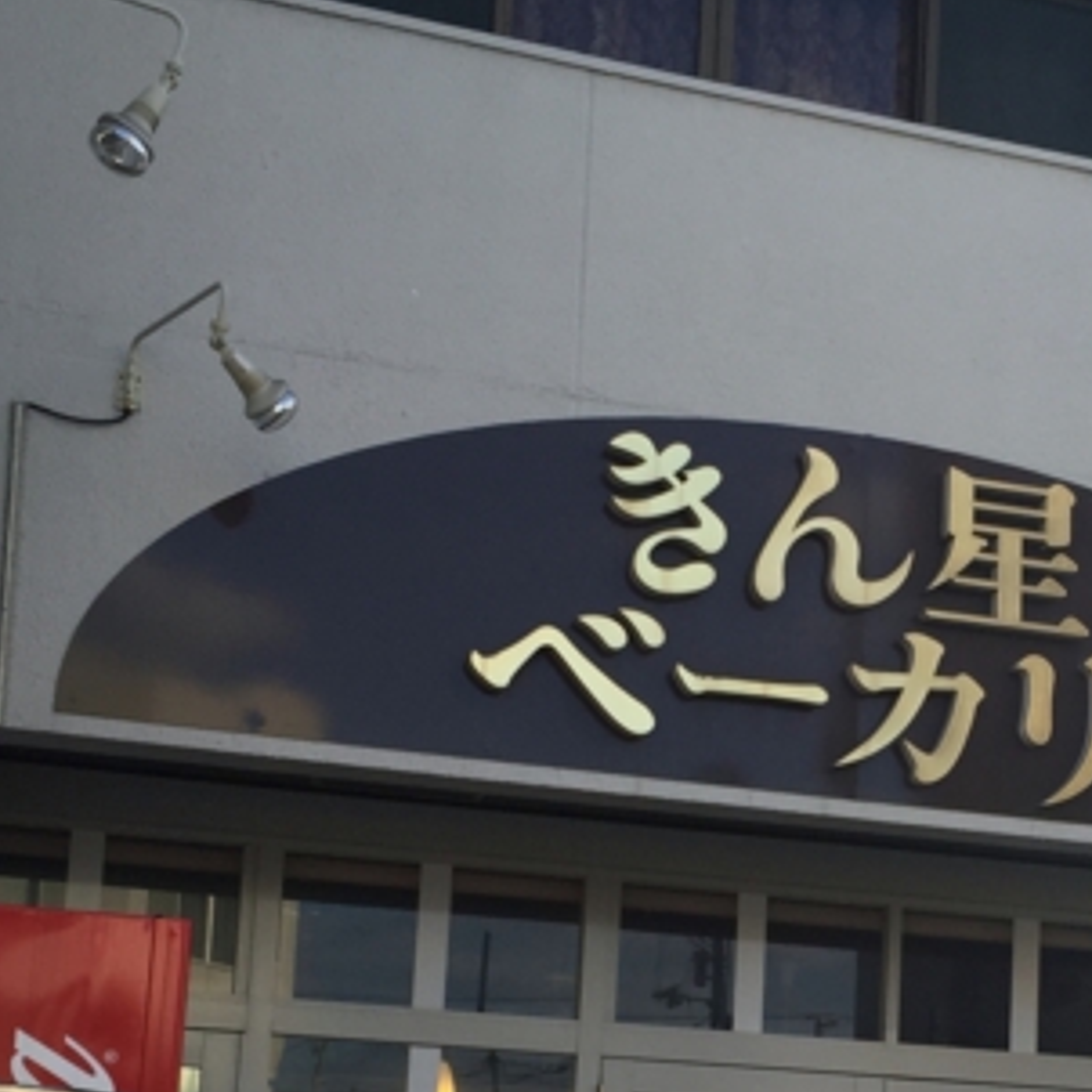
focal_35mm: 68
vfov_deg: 24.6
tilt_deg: +9.1
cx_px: 843
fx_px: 2427
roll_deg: -1.6
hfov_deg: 25.0
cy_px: 991
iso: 32
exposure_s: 1/608
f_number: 2.2
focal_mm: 4.15
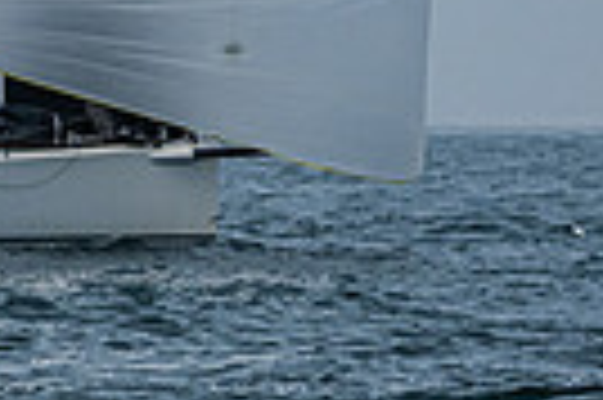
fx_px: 15977
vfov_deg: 1.4
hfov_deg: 2.2
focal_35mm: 955
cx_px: -607
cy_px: -321
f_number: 6.3
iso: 400
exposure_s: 1/5000
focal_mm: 185
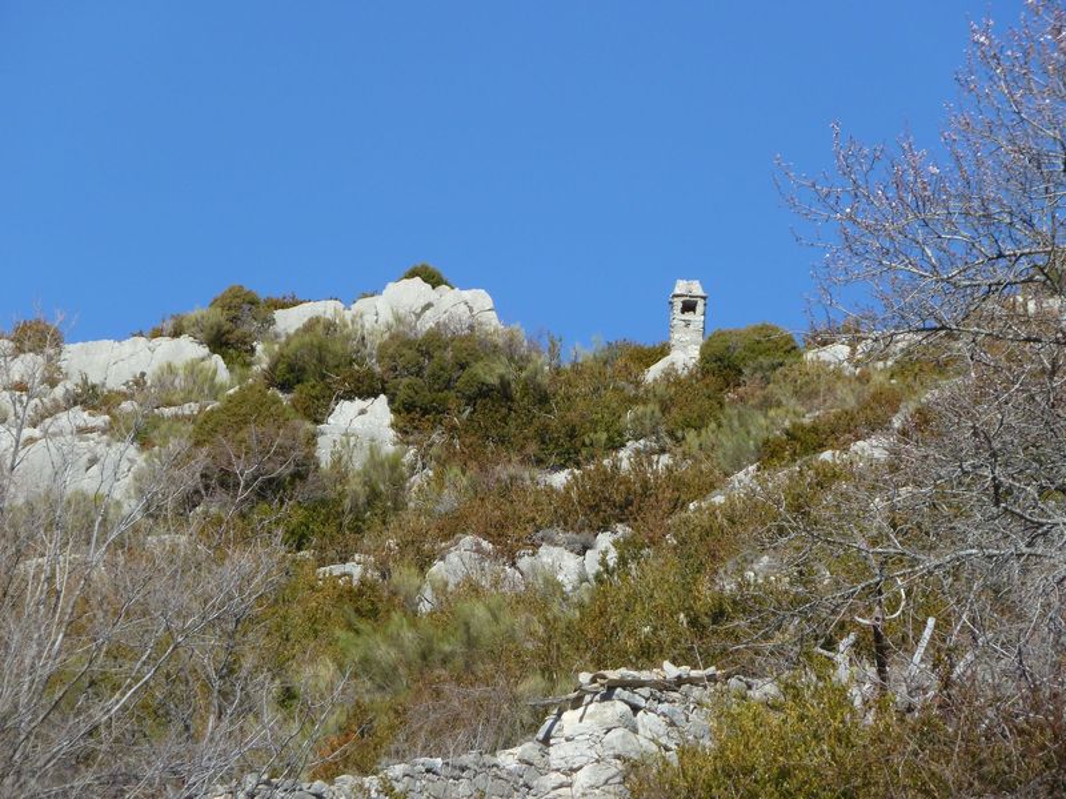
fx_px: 5204
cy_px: 400
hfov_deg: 11.7
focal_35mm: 169
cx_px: 533
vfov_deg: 8.8
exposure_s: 1/400
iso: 80
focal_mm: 27.8
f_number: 4.5
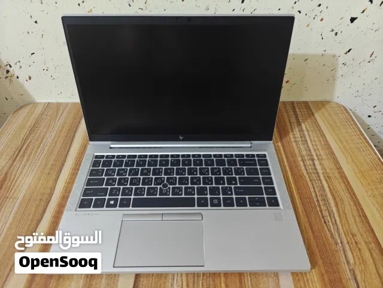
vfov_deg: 58.9
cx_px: 192
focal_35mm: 23
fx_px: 254
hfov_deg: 73.9
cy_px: 144
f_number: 1.6
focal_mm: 6.06
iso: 1250
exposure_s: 1/50
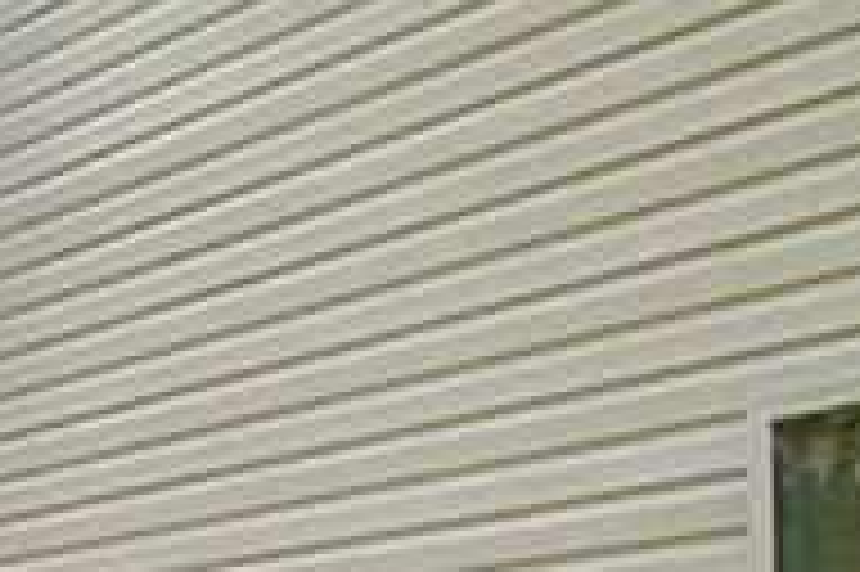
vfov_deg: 10.2
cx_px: -1018
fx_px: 3079
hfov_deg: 13.1
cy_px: 885
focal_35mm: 129
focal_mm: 24
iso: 1600
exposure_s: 1/250
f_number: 8
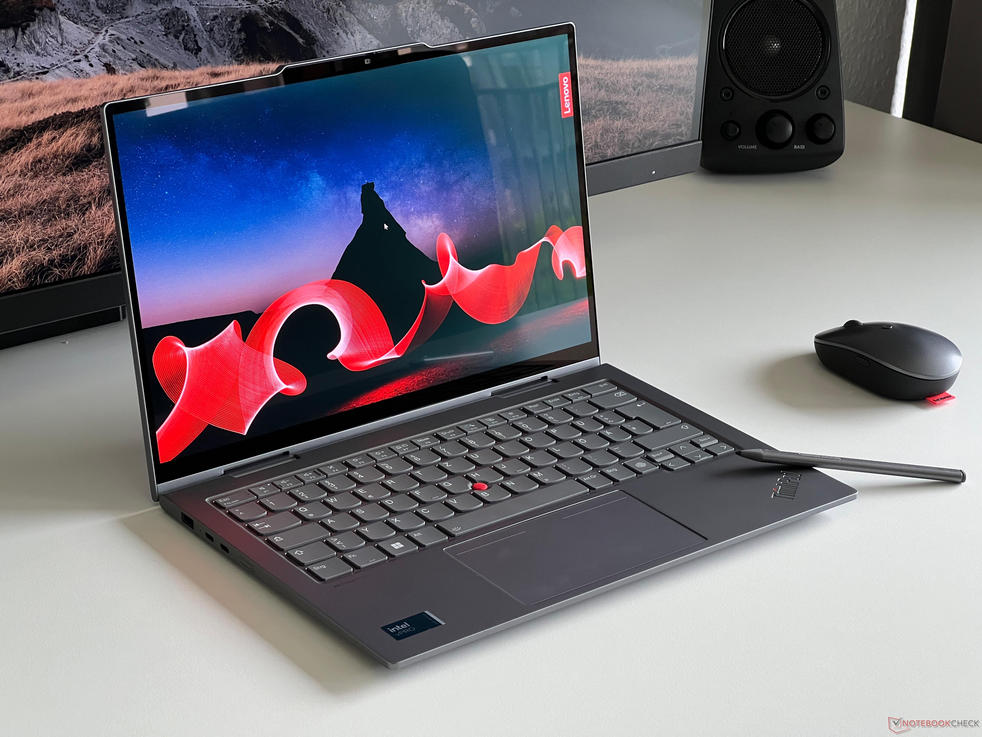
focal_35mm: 77
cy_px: 368
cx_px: 491
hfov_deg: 25.3
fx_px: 2184
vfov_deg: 19.1
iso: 160
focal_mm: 9
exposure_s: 1/99
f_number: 2.8
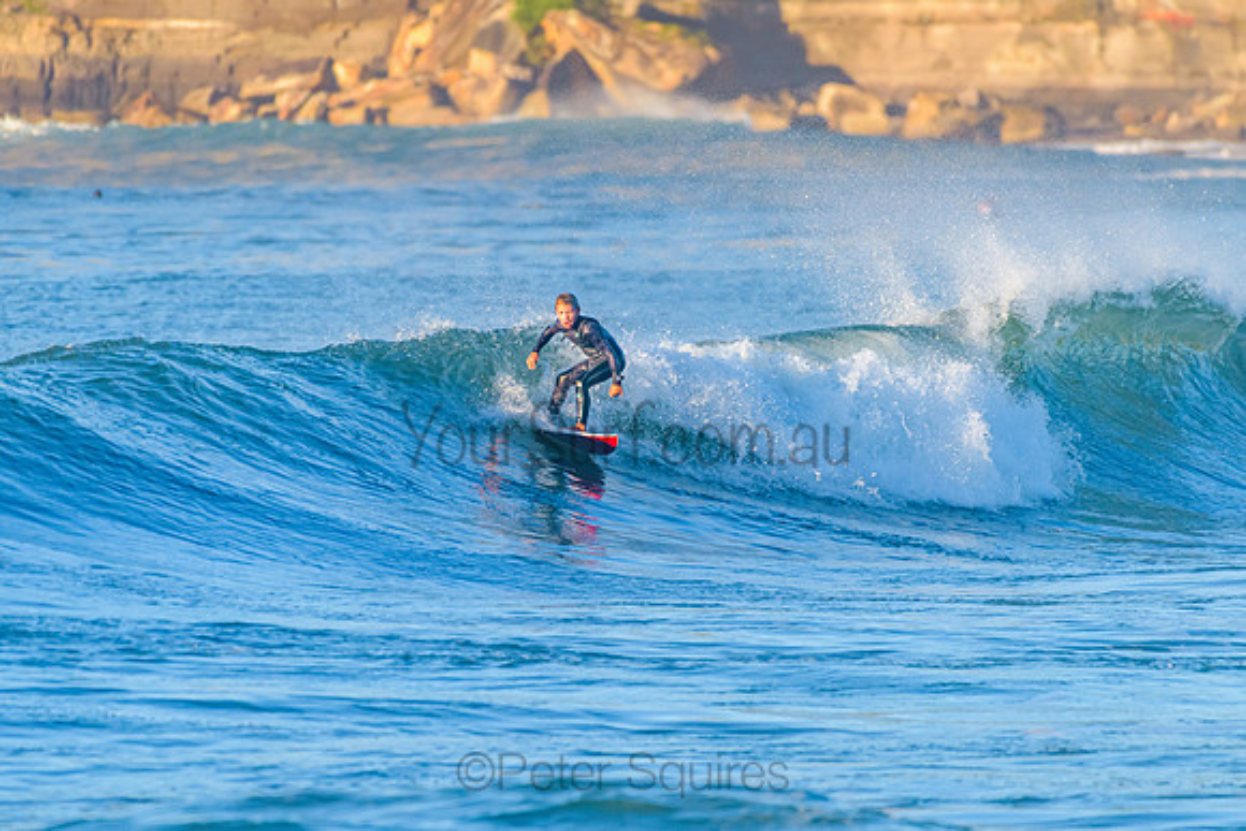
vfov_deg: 2.3
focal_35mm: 608
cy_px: 415
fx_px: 21048
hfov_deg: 3.4
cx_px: 623
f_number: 5.6
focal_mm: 500
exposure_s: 1/2000
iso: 500
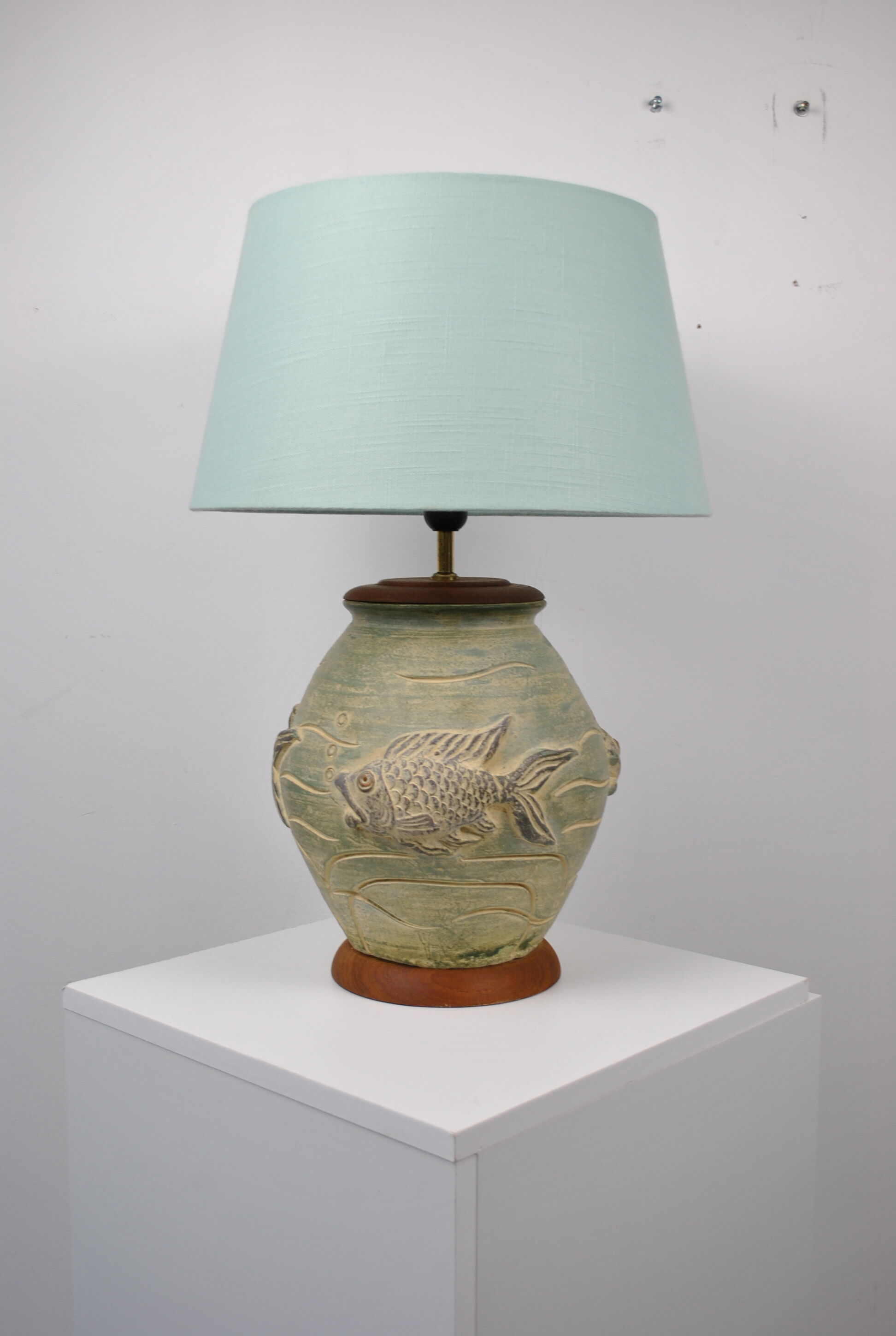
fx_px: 1449
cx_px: 448
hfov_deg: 34.4
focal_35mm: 39
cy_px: 668
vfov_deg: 49.5
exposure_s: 1/40
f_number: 5
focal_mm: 26
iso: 200
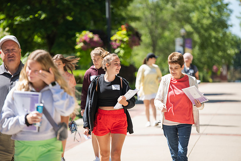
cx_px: 120
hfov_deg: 11.4
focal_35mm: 180
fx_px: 1205
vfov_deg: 7.6
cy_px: 80
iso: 125
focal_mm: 180
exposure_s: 1/400
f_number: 4
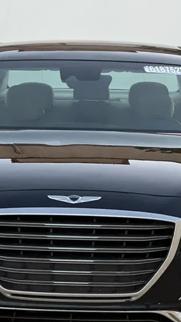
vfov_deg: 10.8
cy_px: 85
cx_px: 84
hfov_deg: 6.1
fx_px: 1696
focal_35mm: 199
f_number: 2.8
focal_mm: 9
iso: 64
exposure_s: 1/121
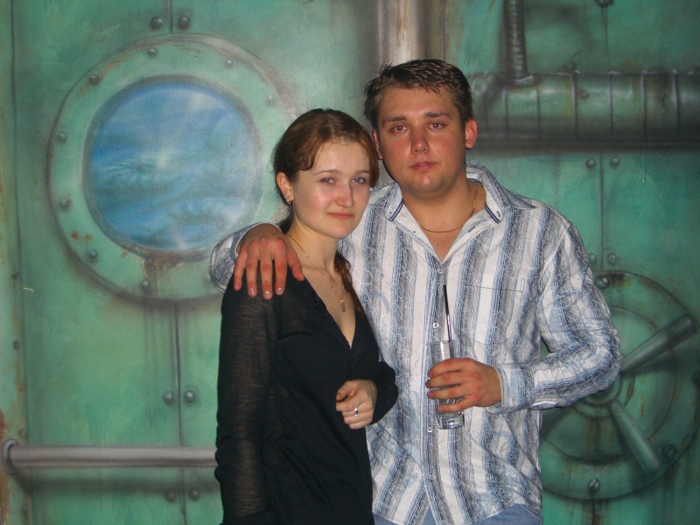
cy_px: 262
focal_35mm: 57
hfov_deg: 33.8
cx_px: 350
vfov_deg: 25.7
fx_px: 1153
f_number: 3.6
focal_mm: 11.8
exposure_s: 1/60
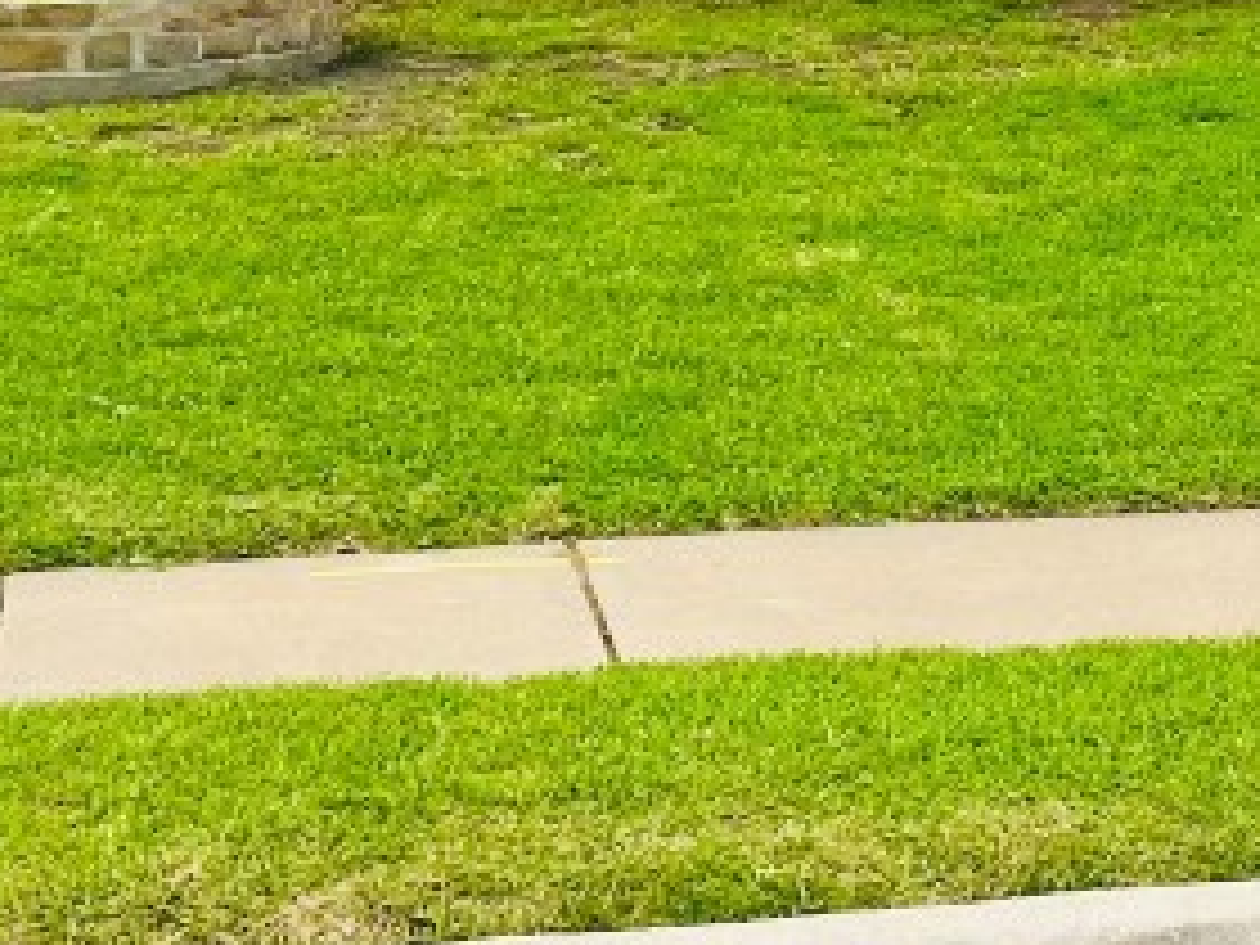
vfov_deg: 14.3
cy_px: -554
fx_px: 3458
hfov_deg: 18.9
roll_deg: -0.9
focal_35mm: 95
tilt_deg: +3.2
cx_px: 1714
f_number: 1.6
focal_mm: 4.2
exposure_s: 1/855
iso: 32
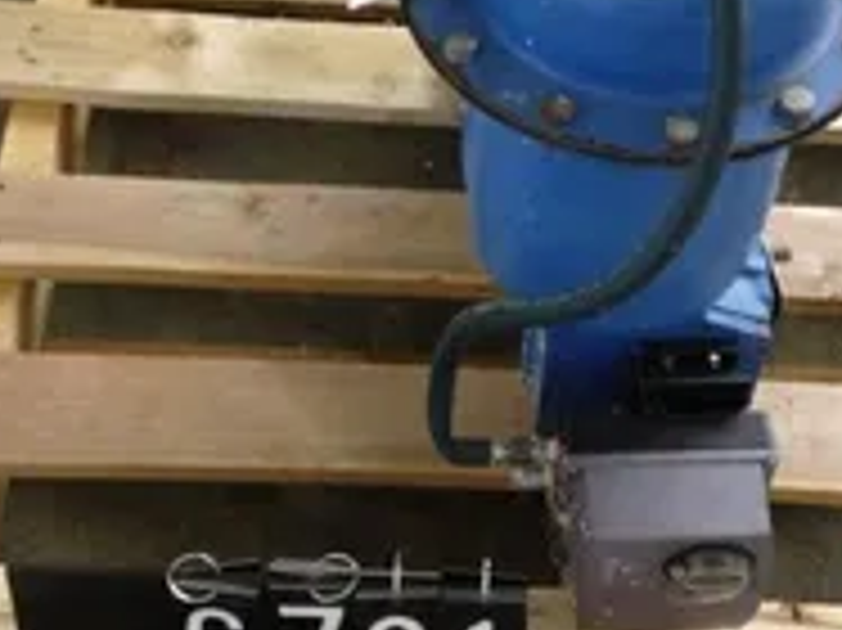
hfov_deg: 26.0
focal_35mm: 75
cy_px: 279
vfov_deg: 19.6
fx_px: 1823
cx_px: 468
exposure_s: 1/20
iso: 320
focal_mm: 4.28
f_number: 2.4
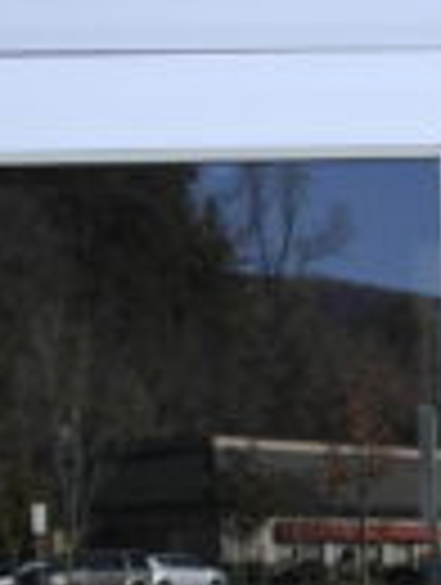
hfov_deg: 7.7
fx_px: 2878
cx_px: 1282
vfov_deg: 11.4
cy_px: 693
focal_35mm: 170
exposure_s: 1/125
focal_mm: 20
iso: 100
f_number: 4.5
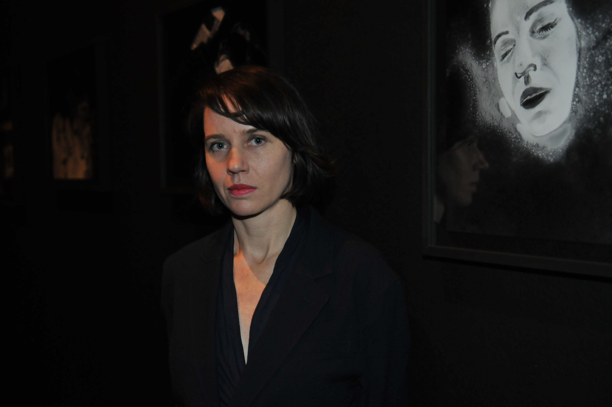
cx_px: 306
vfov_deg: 28.0
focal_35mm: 48
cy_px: 204
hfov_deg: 41.2
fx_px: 815
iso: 800
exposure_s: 1/30
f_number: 2.8
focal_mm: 32
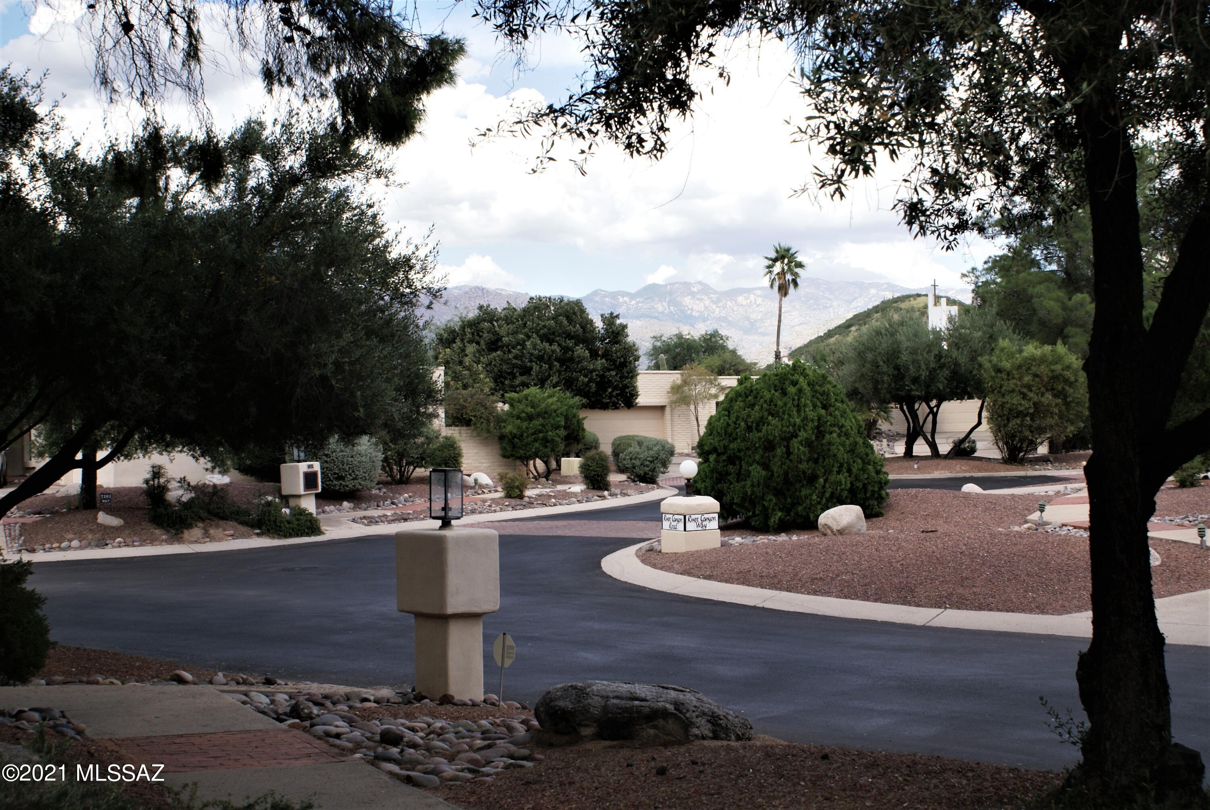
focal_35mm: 45
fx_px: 1514
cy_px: 405
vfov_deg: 29.9
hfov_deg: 43.6
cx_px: 605
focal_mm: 30
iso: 100
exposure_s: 1/160
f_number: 9
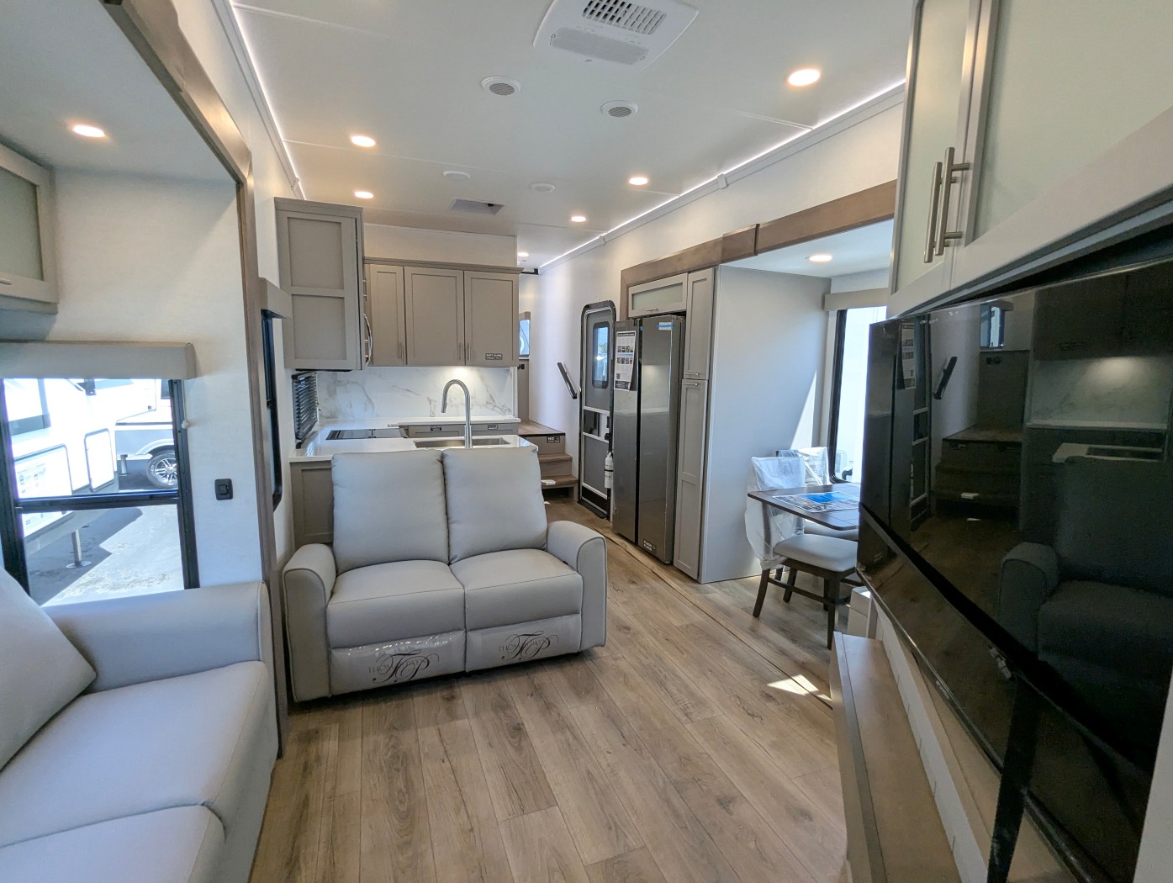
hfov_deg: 94.4
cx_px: 586
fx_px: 543
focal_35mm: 16
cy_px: 442
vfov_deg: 78.2
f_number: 2.2
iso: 122
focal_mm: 2.35
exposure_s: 1/126
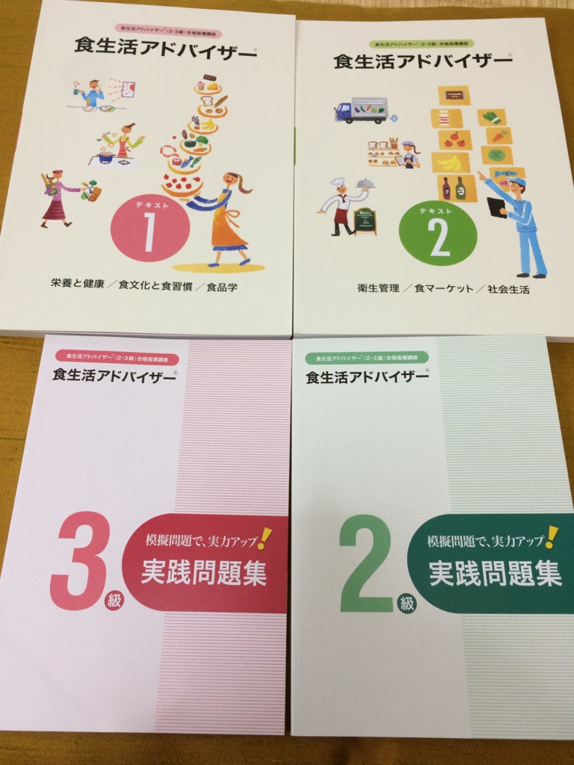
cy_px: 382
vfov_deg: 61.7
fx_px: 641
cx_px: 287
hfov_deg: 48.2
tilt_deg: -69.2
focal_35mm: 29
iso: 100
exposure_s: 1/33
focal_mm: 4.15
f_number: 2.2
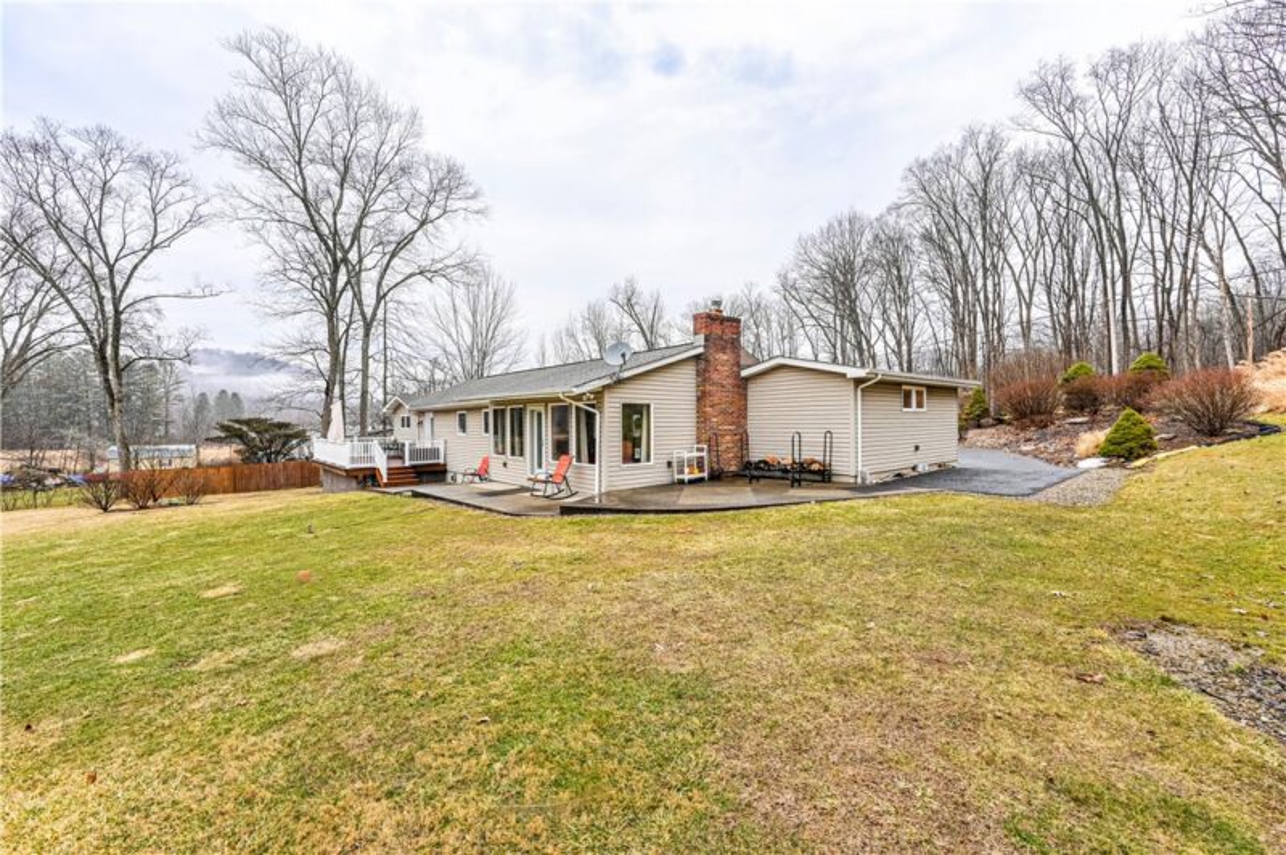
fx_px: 500
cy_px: 428
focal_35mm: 14
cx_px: 643
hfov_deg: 104.3
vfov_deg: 81.1
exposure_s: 1/60
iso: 100
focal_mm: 14
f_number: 6.3
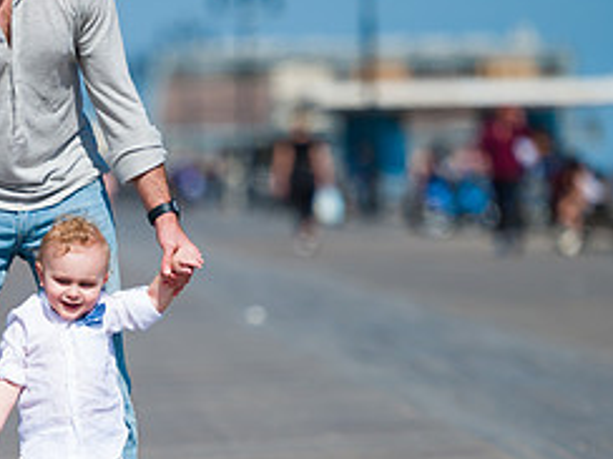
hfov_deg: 4.8
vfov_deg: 3.6
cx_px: 18
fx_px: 7296
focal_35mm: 412
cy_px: 286
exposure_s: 1/6400
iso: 200
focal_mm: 180
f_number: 3.2
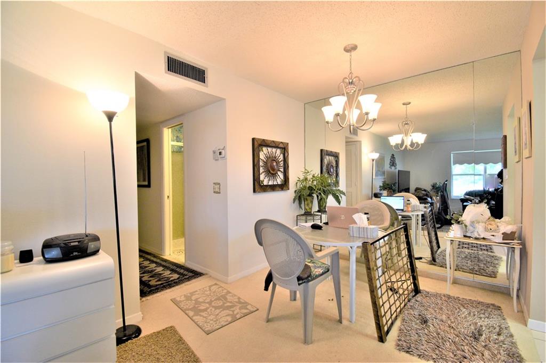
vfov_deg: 77.3
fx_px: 227
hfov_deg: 100.4
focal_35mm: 15
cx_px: 273
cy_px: 182
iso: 400
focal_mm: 10
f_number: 7.1
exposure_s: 1/25
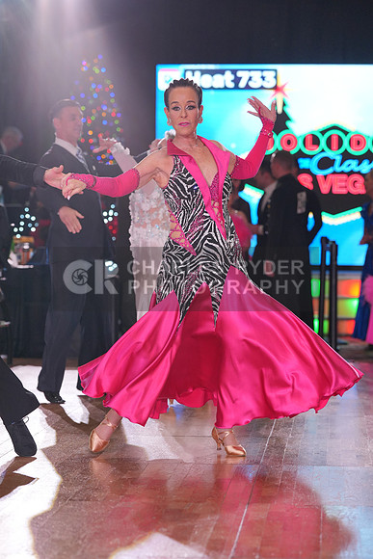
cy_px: 280
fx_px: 1755
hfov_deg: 12.1
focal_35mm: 113
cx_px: 186
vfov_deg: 18.1
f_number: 4
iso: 1600
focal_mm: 113
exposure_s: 1/500
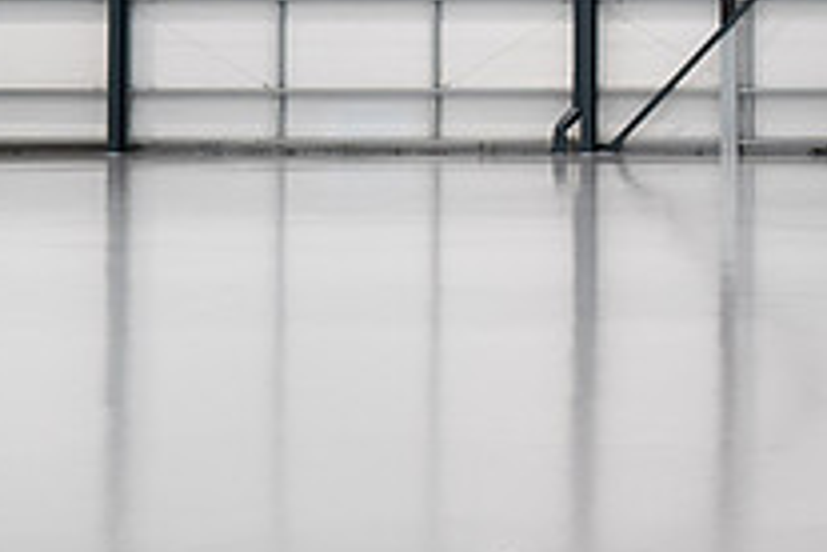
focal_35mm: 98
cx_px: 1039
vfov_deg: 13.7
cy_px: -30
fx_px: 2251
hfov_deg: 19.4
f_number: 4
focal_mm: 35
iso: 640
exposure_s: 1/80
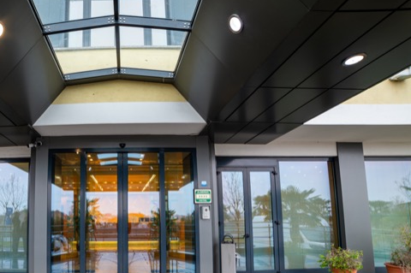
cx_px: 123
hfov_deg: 77.5
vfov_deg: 56.9
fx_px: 240
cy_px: 200
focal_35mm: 21
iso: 100
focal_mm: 14
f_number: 11
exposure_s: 1/2
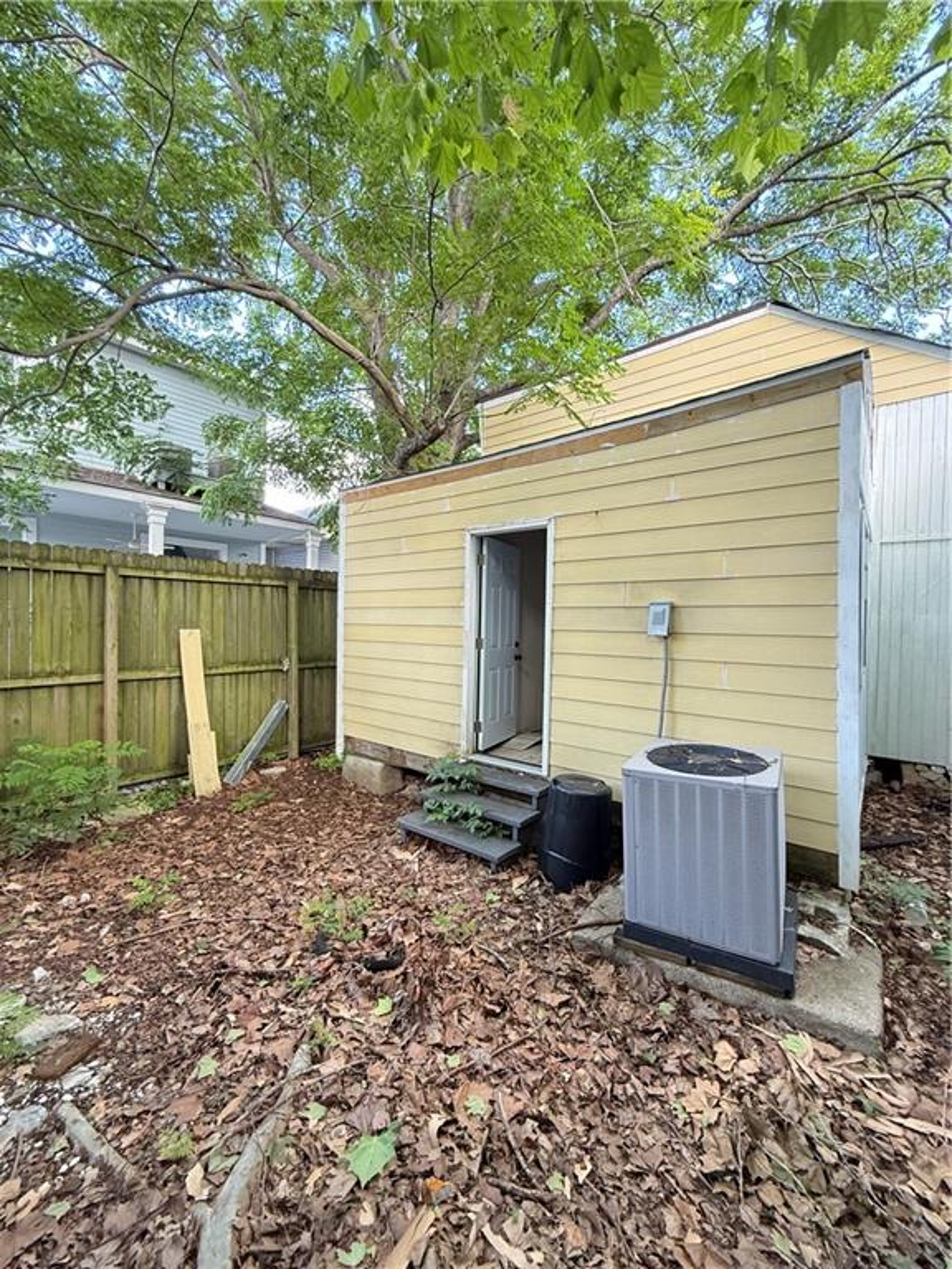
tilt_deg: -0.1
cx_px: 476
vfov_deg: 102.1
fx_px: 513
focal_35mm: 14
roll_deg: -1.7
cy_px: 634
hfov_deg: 85.7
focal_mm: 2.22
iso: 400
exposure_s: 1/60
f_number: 2.2
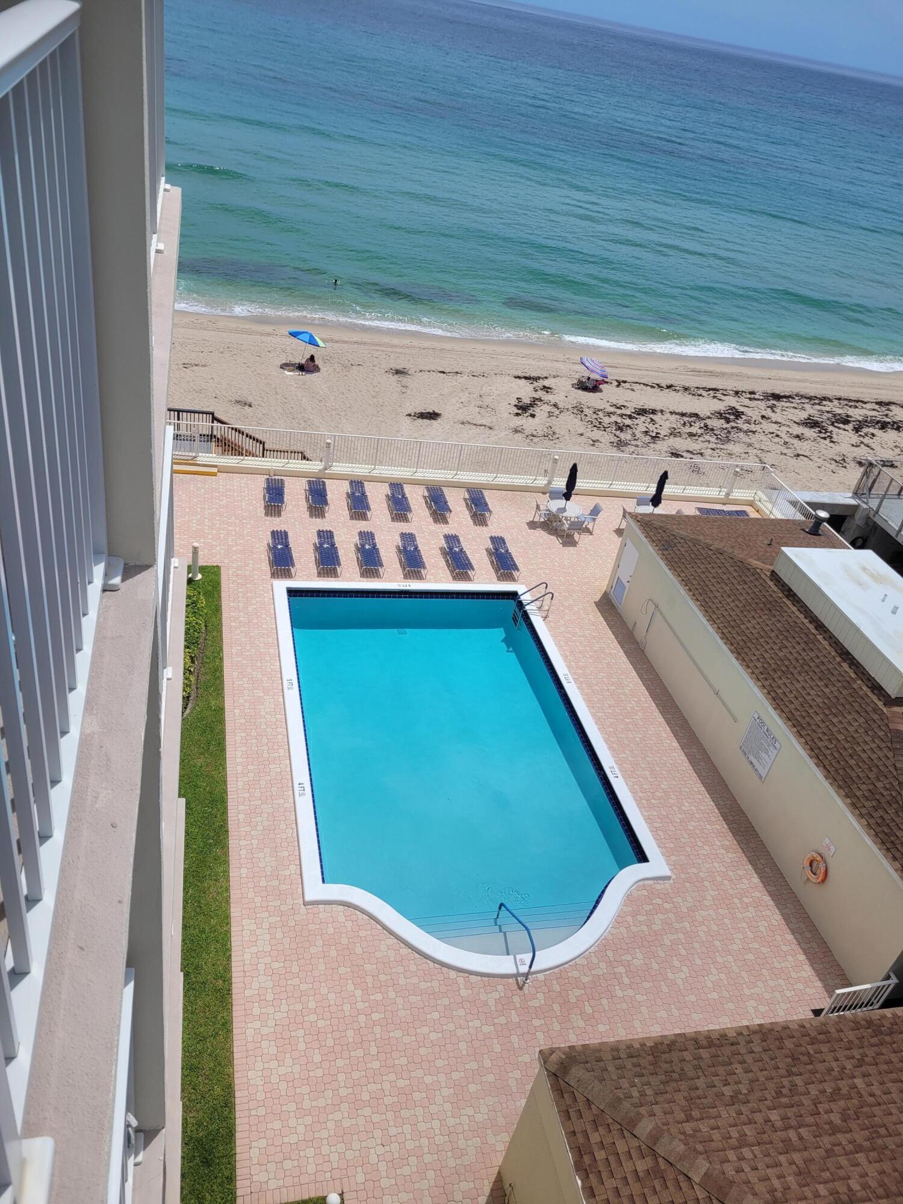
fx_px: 904
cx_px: 452
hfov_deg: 53.1
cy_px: 602
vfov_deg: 67.3
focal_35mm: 26
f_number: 1.8
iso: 40
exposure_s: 1/5655
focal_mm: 5.4
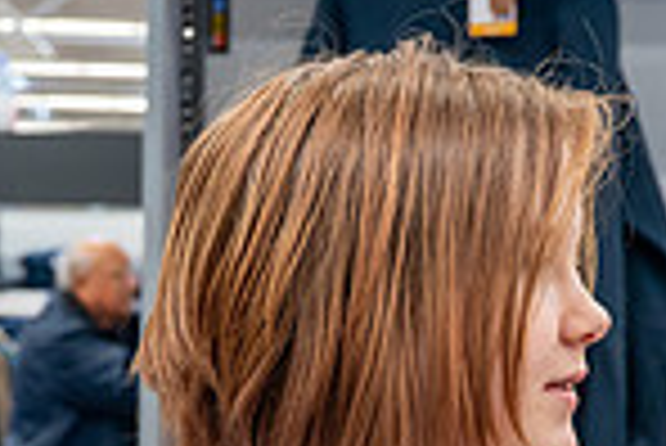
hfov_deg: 18.2
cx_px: 324
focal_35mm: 112
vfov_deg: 12.1
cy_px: 478
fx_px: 2074
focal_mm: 28
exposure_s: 1/320
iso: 3200
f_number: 3.5
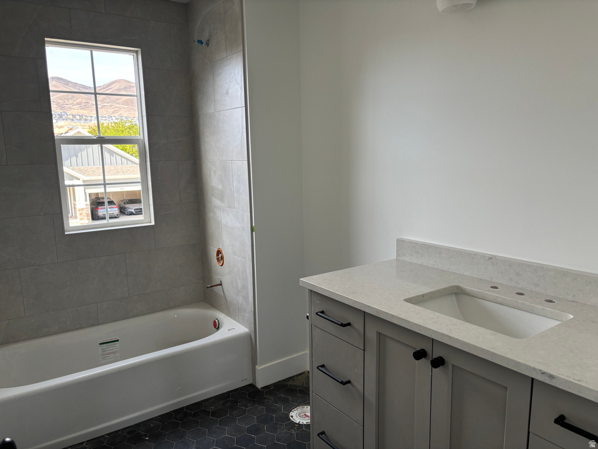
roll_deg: +1.0
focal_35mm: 26
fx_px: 449
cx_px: 299
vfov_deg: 53.1
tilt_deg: -8.6
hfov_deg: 67.3
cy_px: 224
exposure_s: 1/121
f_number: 1.6
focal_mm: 5.96
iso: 80
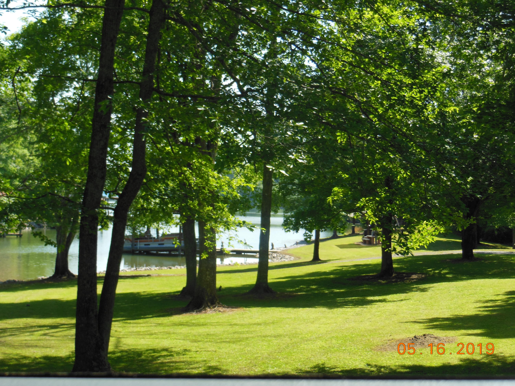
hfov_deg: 24.4
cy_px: 193
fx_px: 1190
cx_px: 258
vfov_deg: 18.4
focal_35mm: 80
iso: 125
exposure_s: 1/250
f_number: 5.4
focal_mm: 14.3
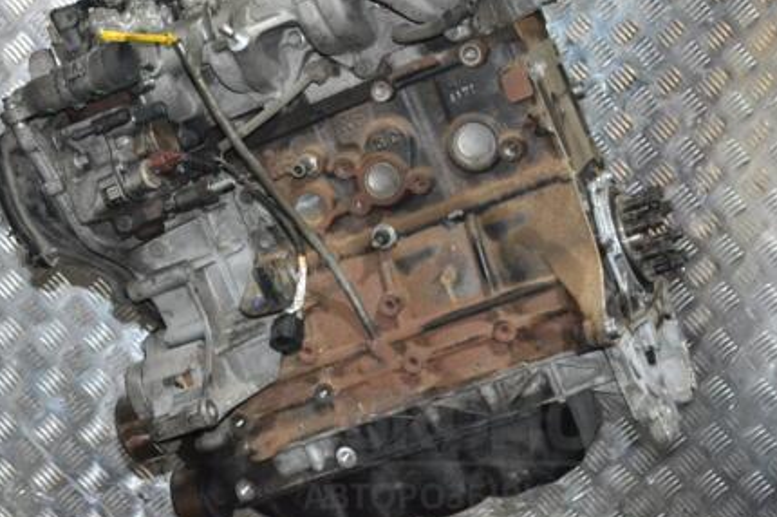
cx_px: 269
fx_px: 1898
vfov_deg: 15.5
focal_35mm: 88
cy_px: 181
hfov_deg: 23.1
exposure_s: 1/60
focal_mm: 42
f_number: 5.3
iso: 3200
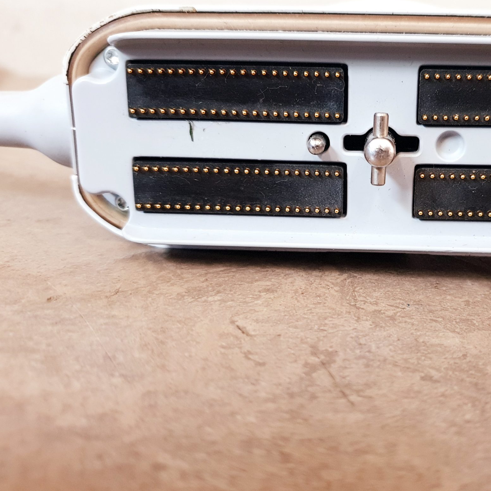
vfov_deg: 43.8
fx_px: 610
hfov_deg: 42.6
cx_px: 365
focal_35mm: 38
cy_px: 230
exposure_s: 1/50
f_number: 1.5
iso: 320
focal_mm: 4.3
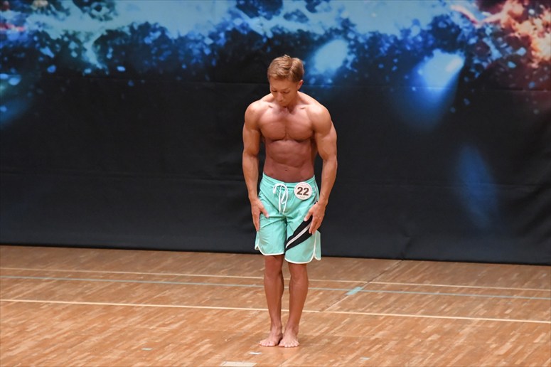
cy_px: 184
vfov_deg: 4.8
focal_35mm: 285
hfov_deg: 7.2
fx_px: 4360
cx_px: 276
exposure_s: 1/400
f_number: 5.6
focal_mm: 190
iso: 8000
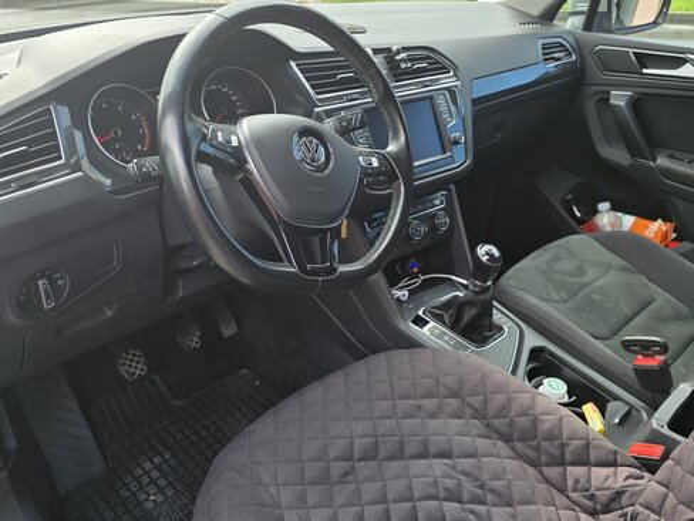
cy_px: 260
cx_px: 347
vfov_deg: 58.9
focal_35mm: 23
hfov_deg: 73.9
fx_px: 461
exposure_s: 1/359
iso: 64
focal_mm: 6.25
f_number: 1.7
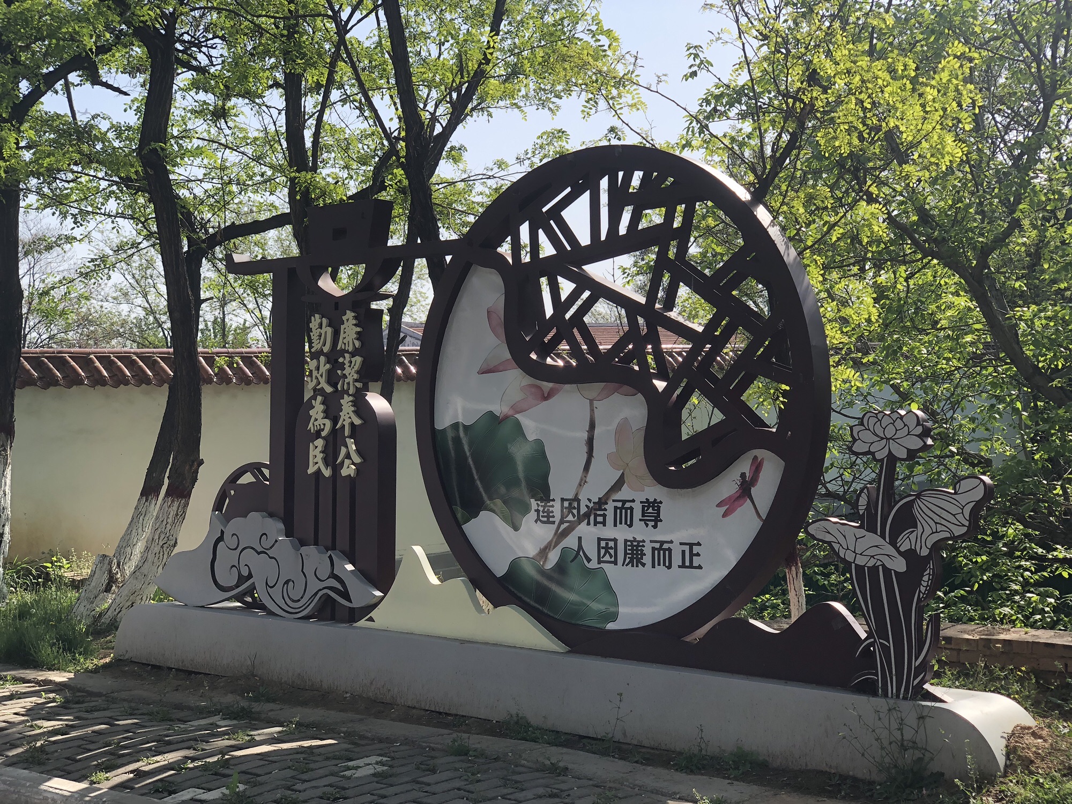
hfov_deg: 36.8
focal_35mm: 52
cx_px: 536
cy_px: 402
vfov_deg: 28.0
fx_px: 1610
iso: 16
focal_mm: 6
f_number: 2.4
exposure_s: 1/505
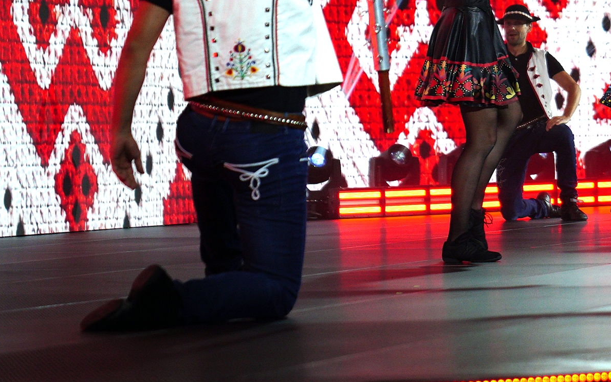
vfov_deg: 7.2
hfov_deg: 11.4
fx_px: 2997
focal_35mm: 180
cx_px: 733
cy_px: -99
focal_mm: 70
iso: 1000
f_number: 2.8
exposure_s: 1/250
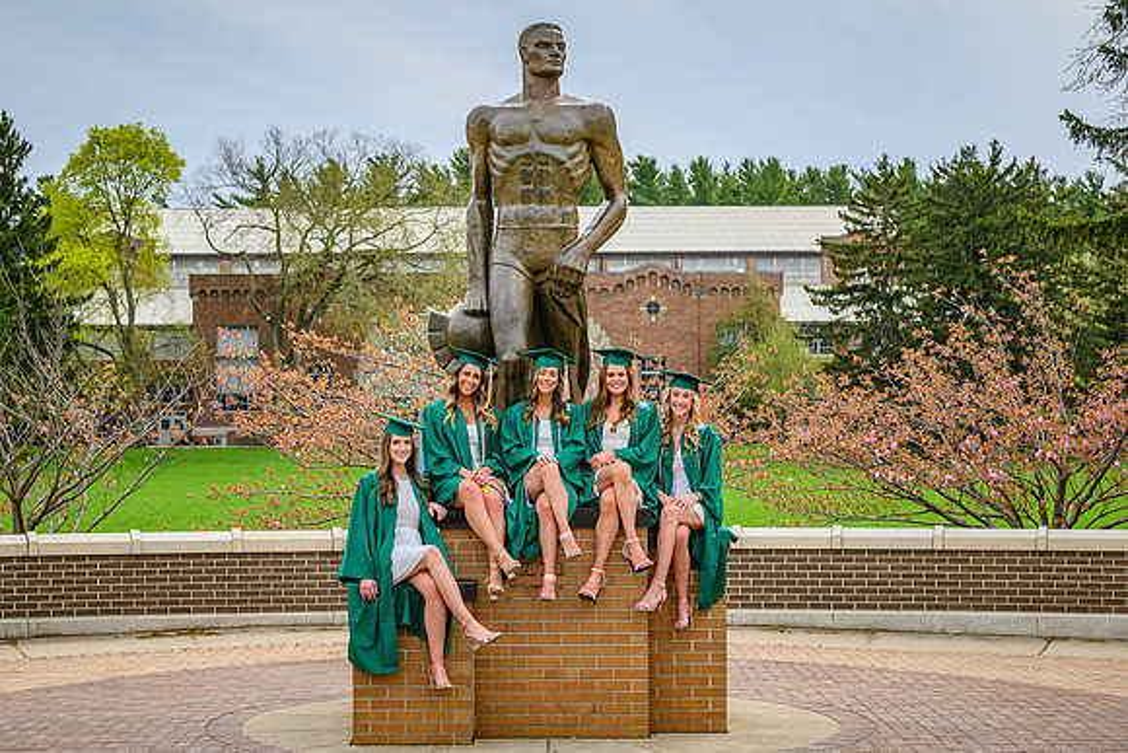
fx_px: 2288
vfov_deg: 18.7
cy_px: 364
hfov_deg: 27.7
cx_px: 553
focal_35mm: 73
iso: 400
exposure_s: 1/1000
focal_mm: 70
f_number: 5.6
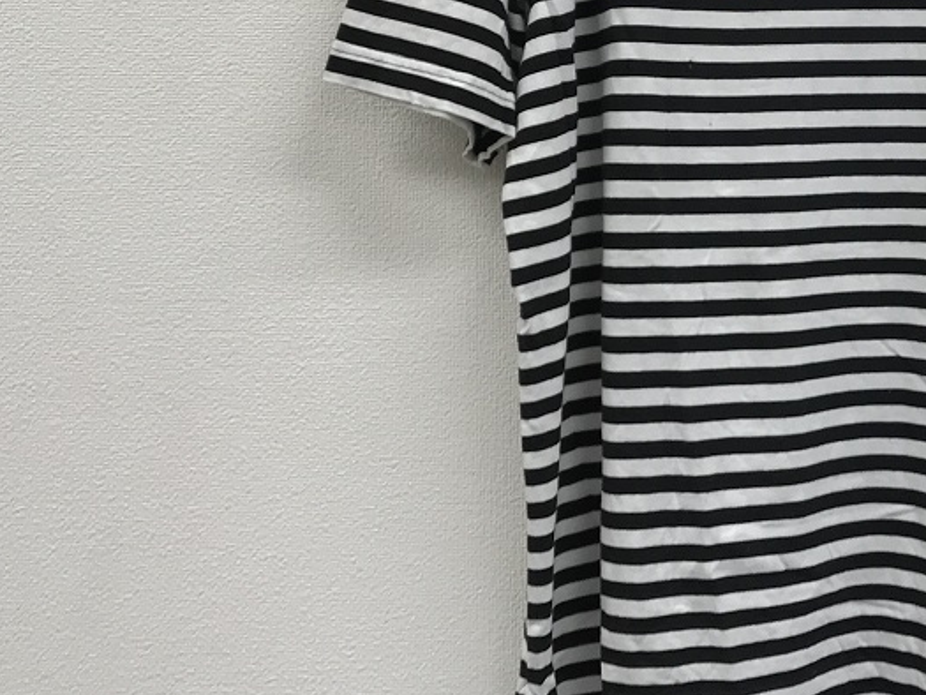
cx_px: 845
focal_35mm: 64
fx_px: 1712
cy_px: 72
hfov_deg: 29.0
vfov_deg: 22.4
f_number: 1.8
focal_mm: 3.99
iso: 32
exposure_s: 1/60
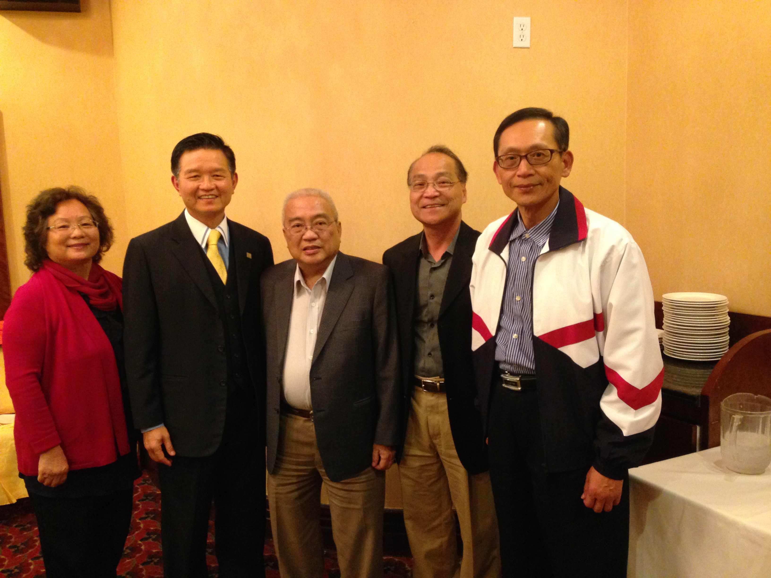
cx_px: 386
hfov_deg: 55.4
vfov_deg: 42.9
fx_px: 735
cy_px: 289
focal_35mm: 33
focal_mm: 4.12
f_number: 2.4
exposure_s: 1/20
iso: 400
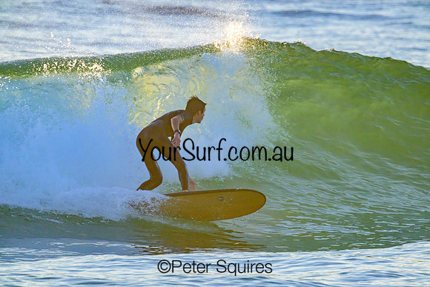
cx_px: 215
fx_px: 9557
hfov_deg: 2.6
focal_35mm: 800
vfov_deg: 1.7
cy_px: 144
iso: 2000
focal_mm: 800
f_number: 11
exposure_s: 1/2000
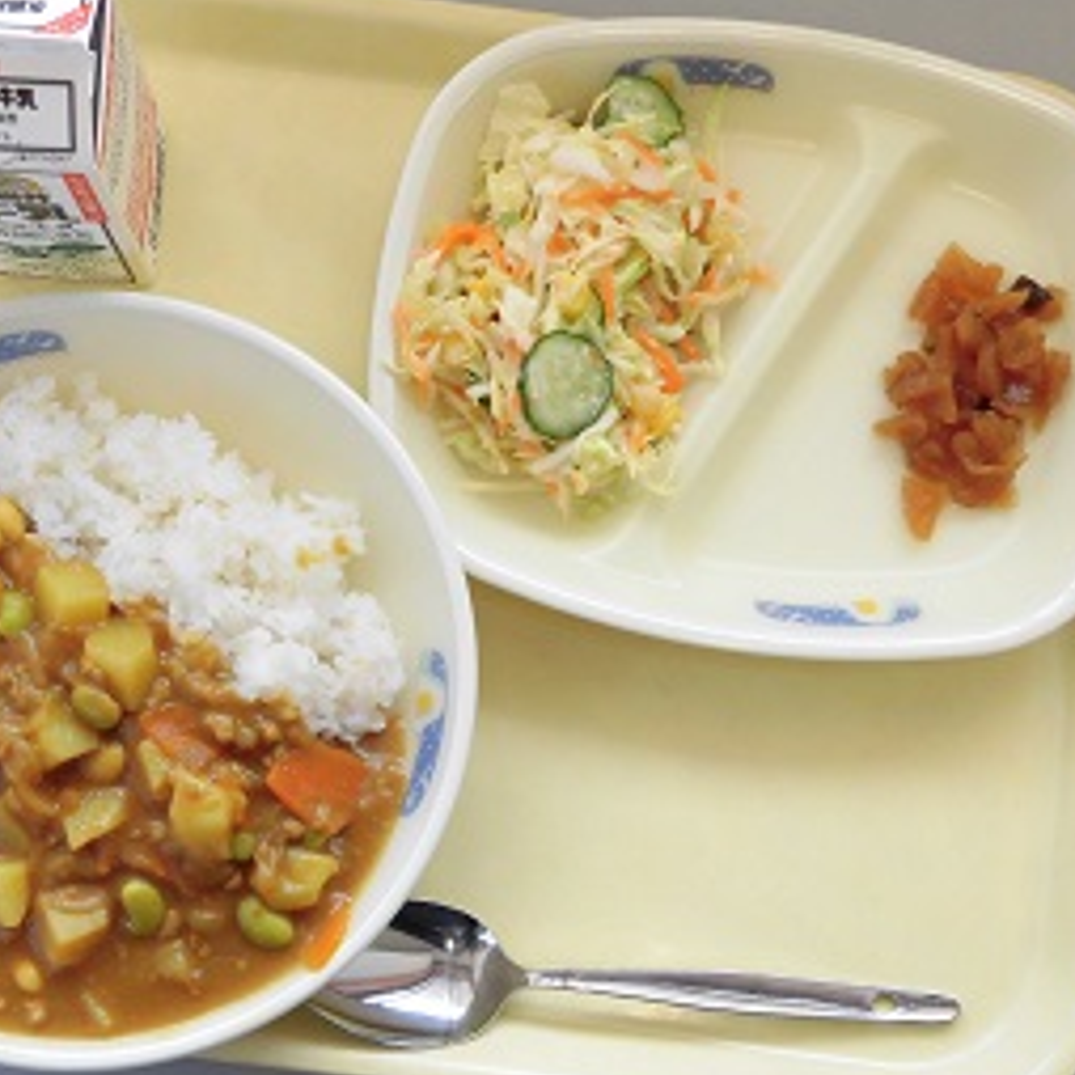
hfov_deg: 27.7
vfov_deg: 27.7
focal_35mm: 62
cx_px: 440
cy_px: 559
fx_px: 2178
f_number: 3.8
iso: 160
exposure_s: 1/80
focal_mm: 7.72
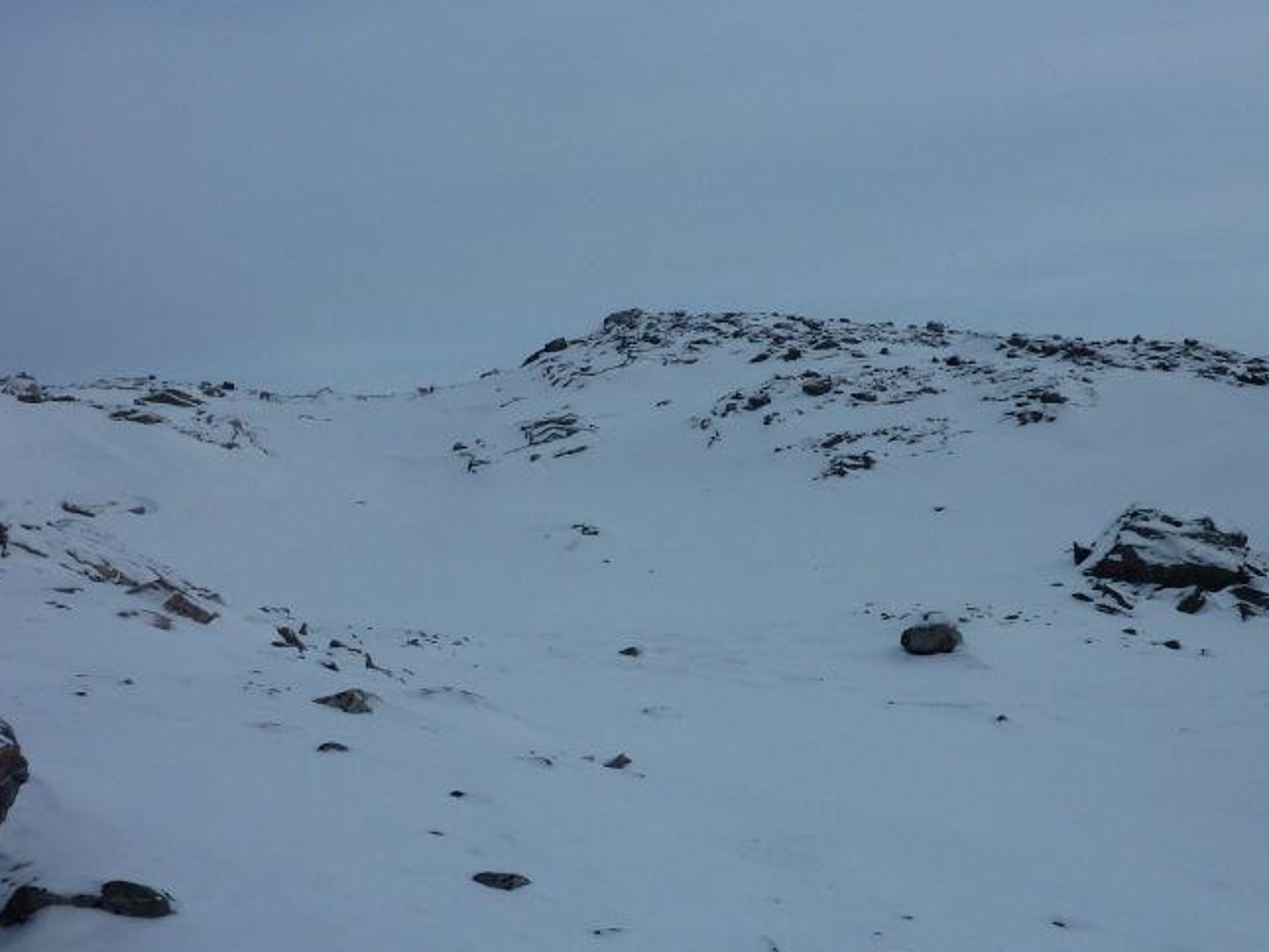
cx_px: 679
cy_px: 515
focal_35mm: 31
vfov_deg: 45.4
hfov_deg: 58.3
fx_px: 1137
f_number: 5.6
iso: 80
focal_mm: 4.1
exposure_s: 1/800
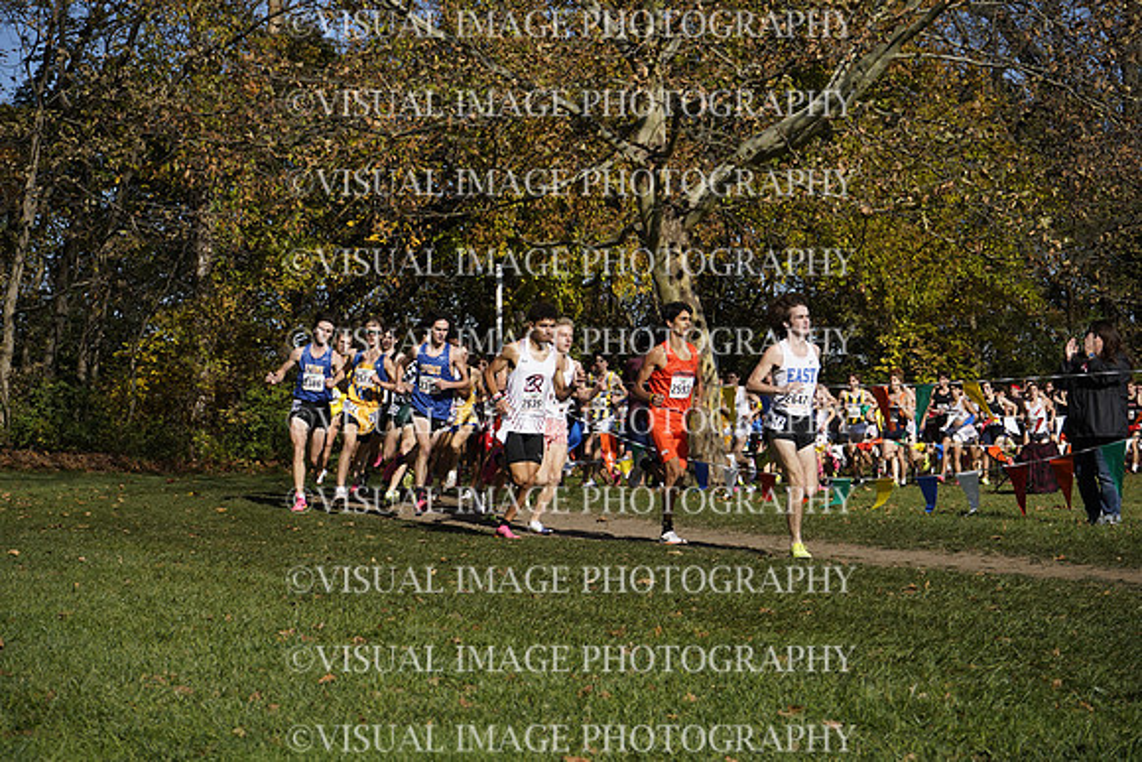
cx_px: 571
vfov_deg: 19.5
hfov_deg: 28.8
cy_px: 381
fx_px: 2221
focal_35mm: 70
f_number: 8
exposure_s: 1/2500
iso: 800
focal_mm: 70
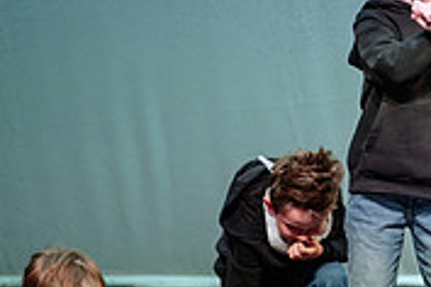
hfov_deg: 3.1
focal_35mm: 654
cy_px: 327
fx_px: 7829
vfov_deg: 2.1
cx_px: 609
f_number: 2.8
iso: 1600
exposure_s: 1/500
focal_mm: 200
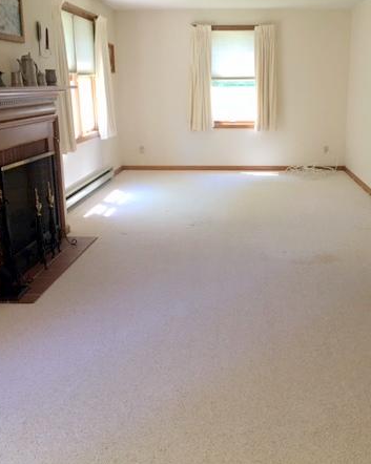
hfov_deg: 36.2
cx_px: 236
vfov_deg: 44.8
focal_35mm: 41
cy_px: 215
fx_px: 563
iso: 40
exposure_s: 1/30
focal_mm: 4.15
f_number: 2.2
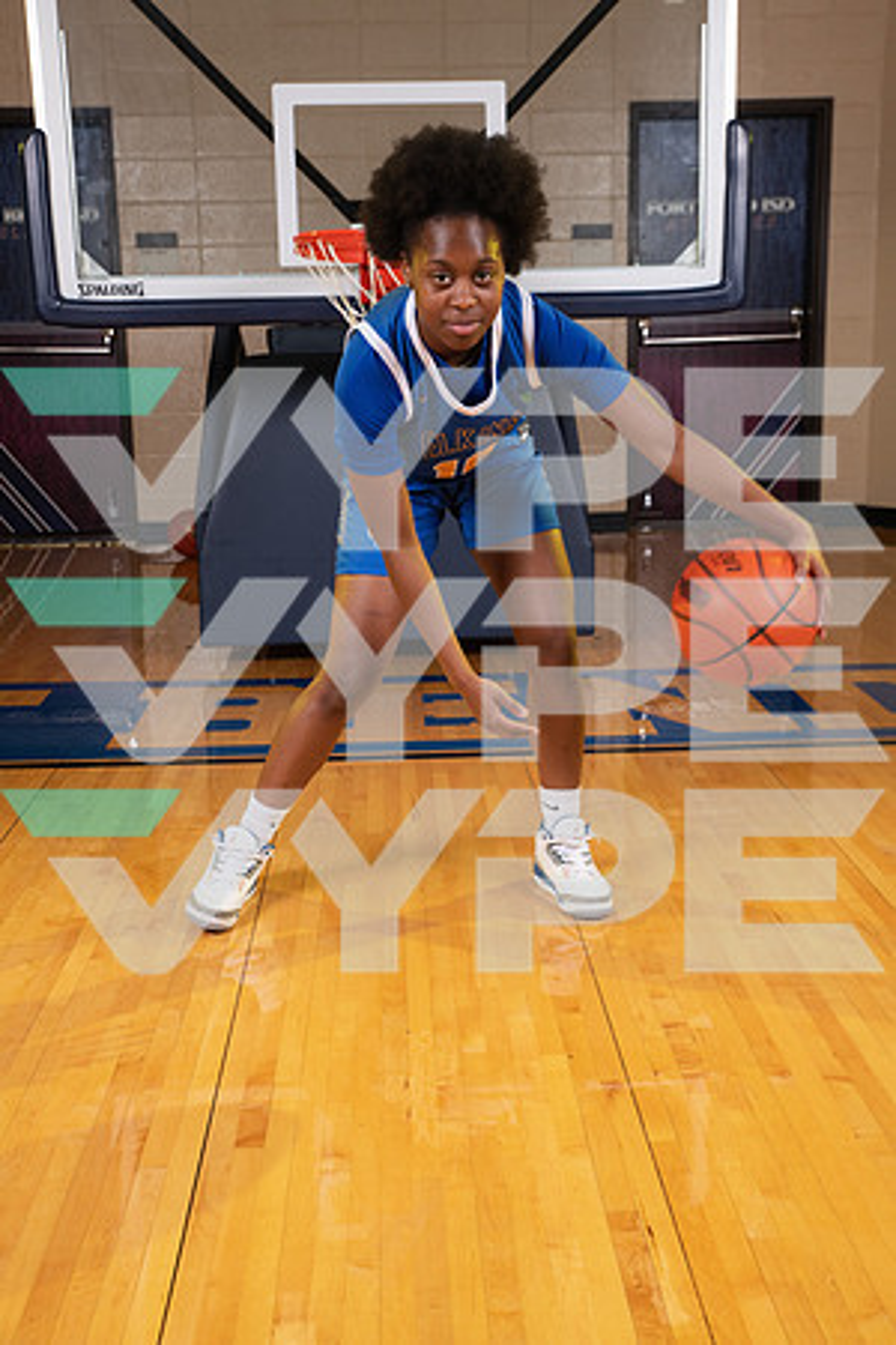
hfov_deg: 30.5
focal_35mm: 44
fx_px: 1643
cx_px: 448
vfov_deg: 44.5
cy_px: 672
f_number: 7.1
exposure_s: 1/320
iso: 320
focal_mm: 44
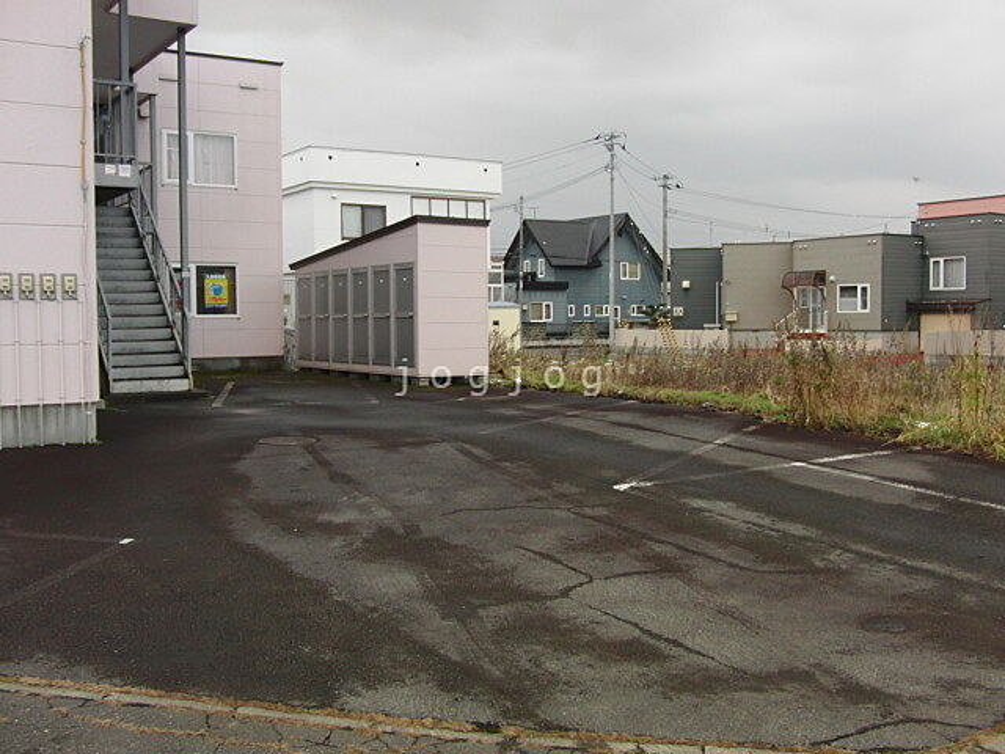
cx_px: 502
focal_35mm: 37
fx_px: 1074
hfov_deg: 50.1
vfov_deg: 38.7
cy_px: 377
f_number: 3.6
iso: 100
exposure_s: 1/80
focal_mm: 6.42
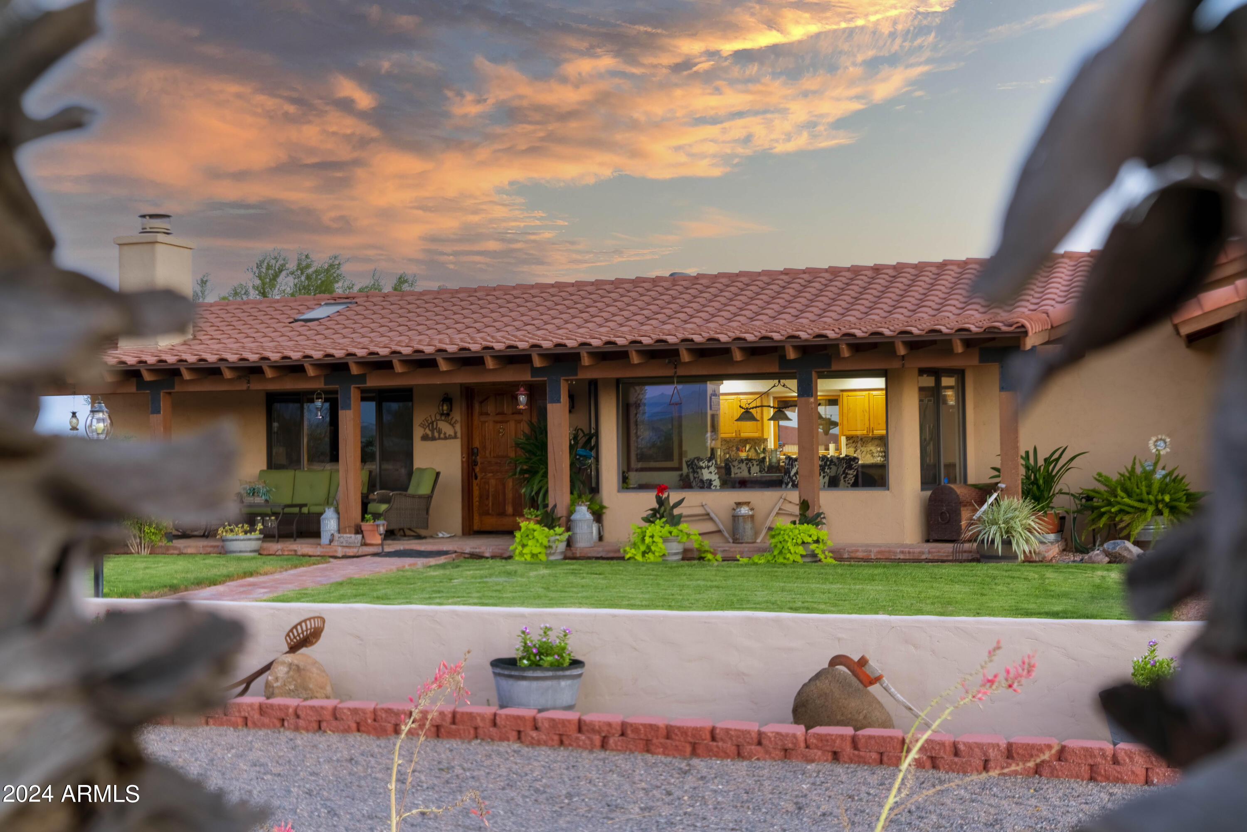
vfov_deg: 29.9
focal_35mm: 45
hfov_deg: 43.6
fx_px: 1559
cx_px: 624
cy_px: 416
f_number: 5
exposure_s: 1/400
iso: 160
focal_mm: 45
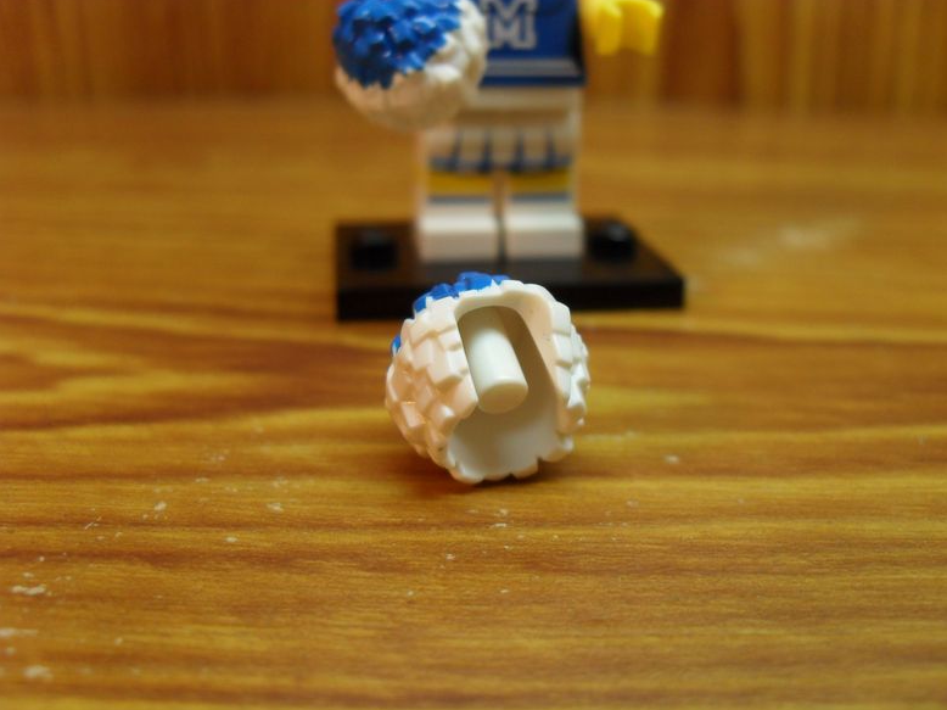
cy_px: 362
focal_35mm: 36
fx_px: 985
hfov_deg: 51.4
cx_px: 484
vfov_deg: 39.6
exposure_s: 1/45
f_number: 2.8
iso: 160
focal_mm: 6.2
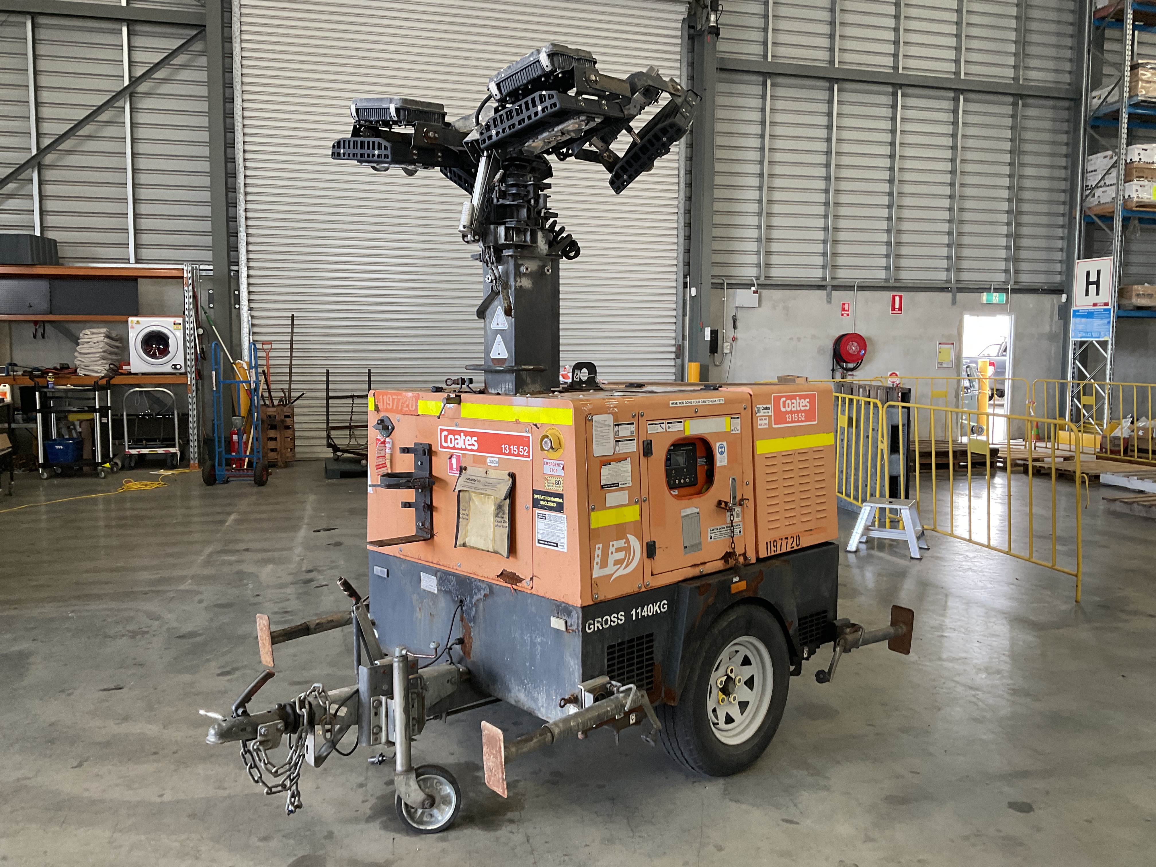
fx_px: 968
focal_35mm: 29
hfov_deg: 61.7
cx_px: 578
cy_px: 434
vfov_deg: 48.2
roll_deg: -0.4
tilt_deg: -2.2
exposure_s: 1/50
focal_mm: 3
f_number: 1.8
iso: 64
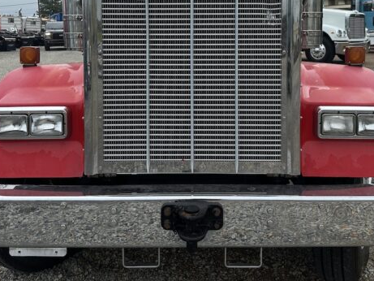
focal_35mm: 40
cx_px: 196
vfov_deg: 34.9
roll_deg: +1.3
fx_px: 432
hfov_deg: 46.8
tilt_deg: -1.9
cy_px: 60
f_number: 1.78
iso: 80
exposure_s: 1/6211
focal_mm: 6.86
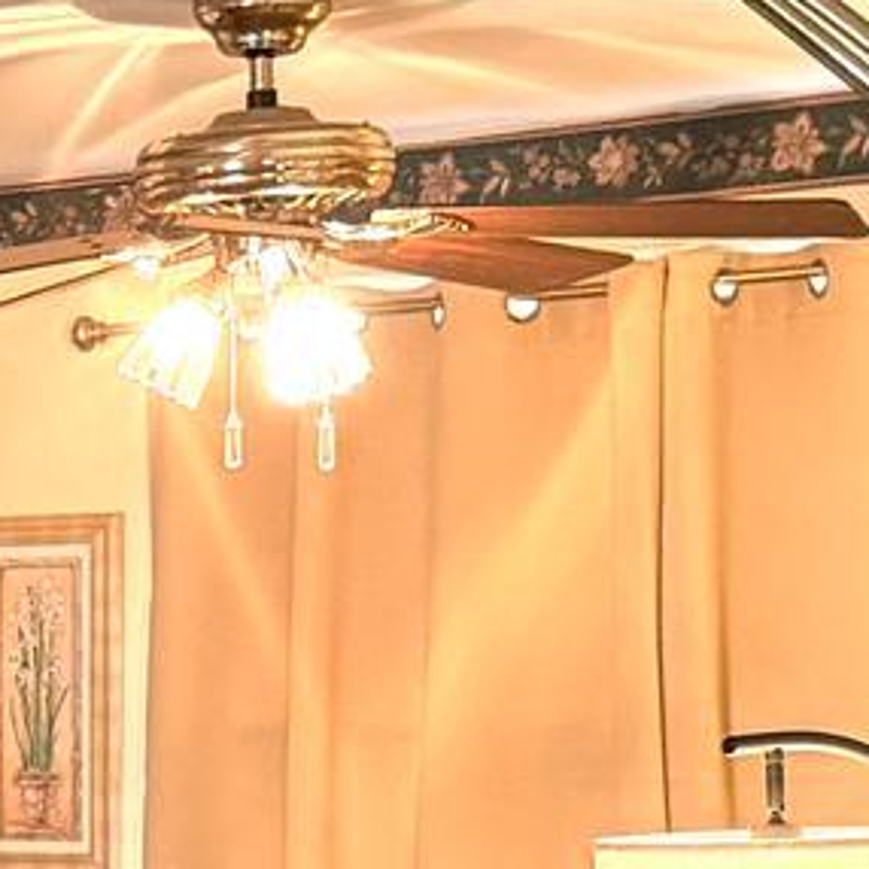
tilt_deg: -3.5
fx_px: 4317
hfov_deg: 10.7
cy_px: 893
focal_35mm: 152
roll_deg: +2.9
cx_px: -760
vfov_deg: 11.4
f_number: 1.78
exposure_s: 1/60
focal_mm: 6.76
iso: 320
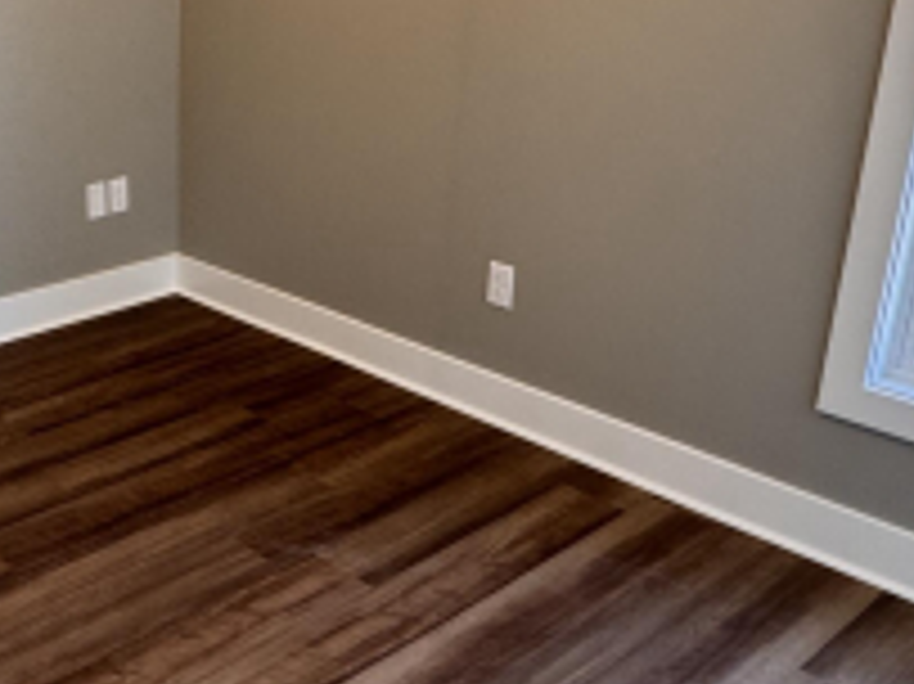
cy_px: 252
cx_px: 155
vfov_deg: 31.3
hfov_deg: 39.3
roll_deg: -0.3
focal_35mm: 46
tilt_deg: -18.4
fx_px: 1214
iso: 160
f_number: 2.2
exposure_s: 1/60
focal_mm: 2.22
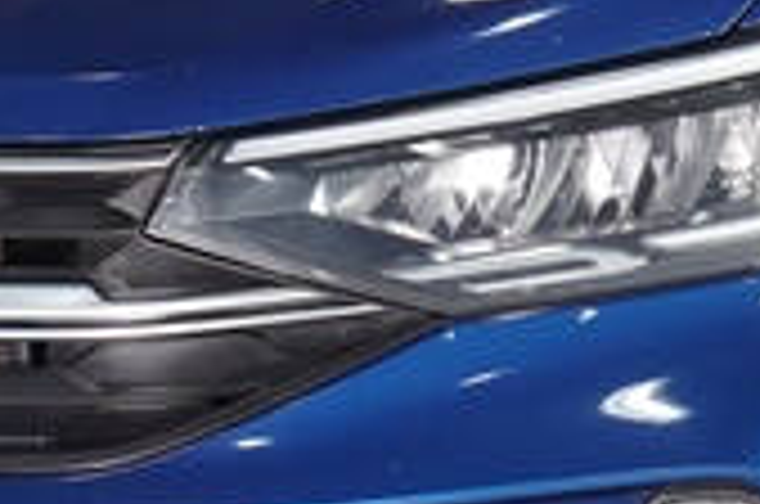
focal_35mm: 337
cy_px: 43
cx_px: 418
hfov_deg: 6.1
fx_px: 7102
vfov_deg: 4.1
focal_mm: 37
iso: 320
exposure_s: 1/60
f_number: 2.8
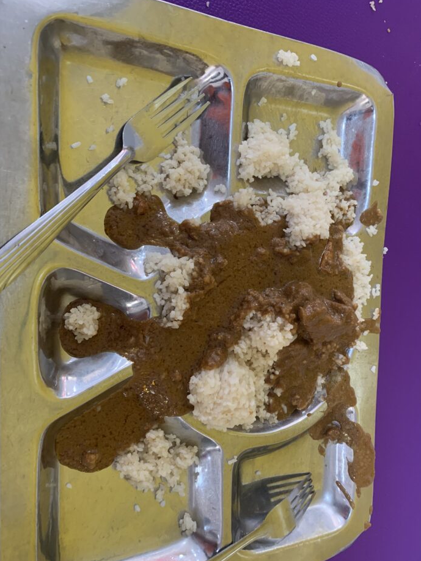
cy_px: 296
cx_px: 224
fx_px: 470
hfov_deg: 48.2
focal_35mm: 29
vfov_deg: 61.6
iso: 250
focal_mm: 4.25
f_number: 1.8
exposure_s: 1/60
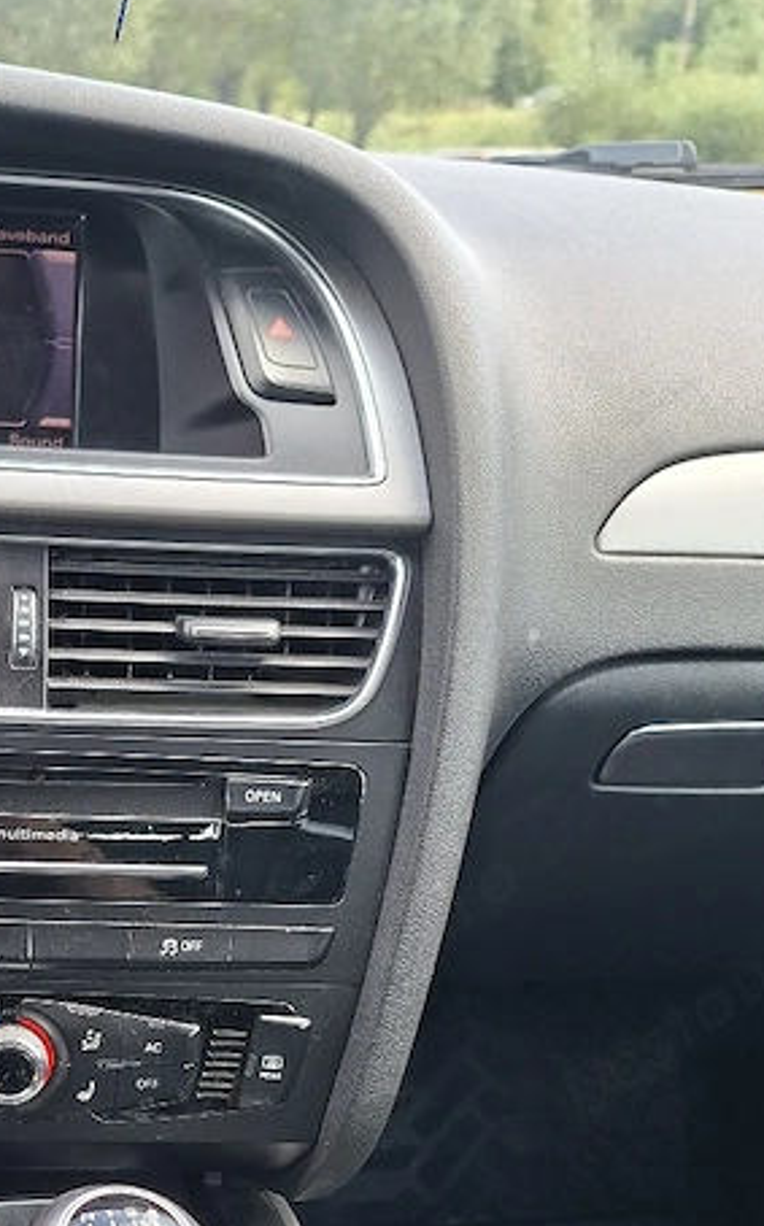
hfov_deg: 28.7
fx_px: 1435
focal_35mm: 43
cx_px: 81
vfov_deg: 43.1
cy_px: 1059
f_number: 1.8
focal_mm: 5.54
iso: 40
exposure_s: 1/111
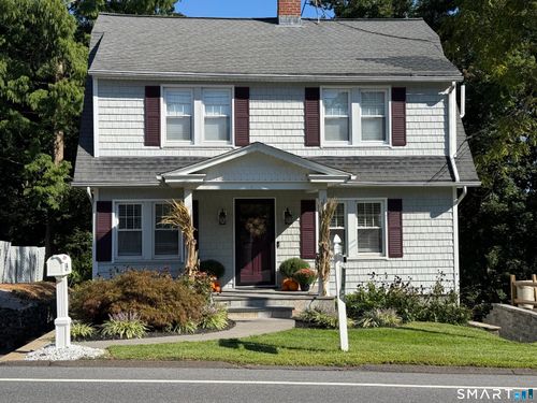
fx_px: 745
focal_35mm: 48
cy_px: 202
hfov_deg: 39.7
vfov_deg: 30.3
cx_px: 268
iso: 64
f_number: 1.78
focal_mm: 6.76
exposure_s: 1/3891
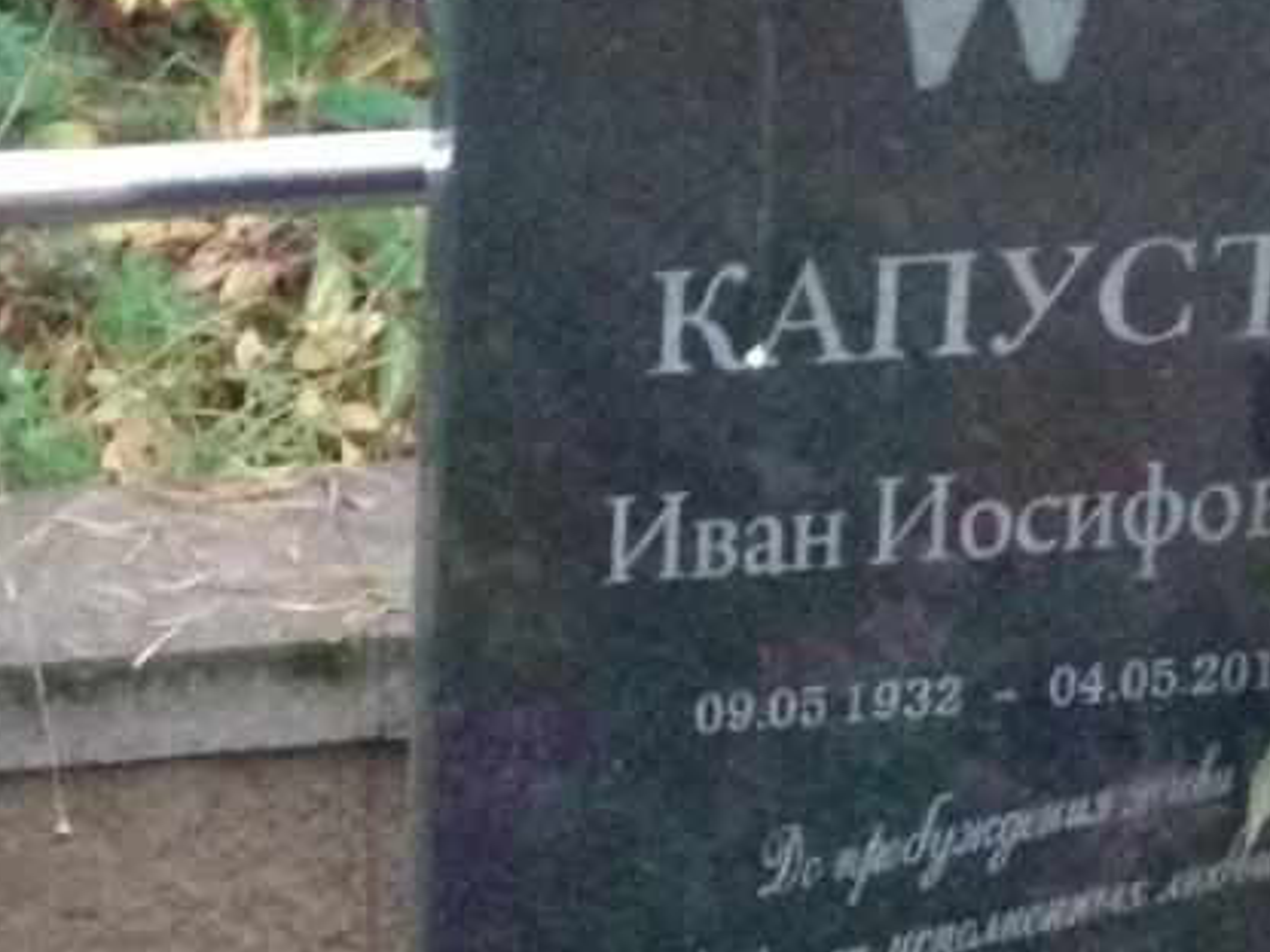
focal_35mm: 100
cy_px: 552
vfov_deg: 14.8
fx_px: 3669
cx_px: 1050
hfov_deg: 19.4
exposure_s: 1/30
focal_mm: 5.99
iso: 2500
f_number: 2.6
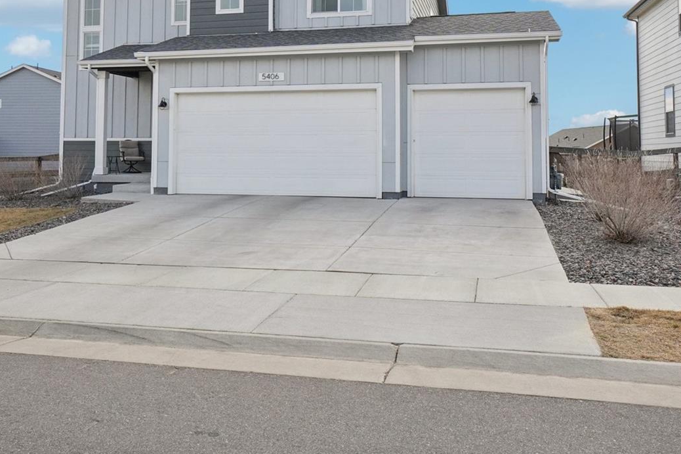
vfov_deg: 35.2
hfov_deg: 51.8
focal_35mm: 37
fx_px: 700
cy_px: 117
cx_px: 301
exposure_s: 1/1000
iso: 400
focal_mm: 16
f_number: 8
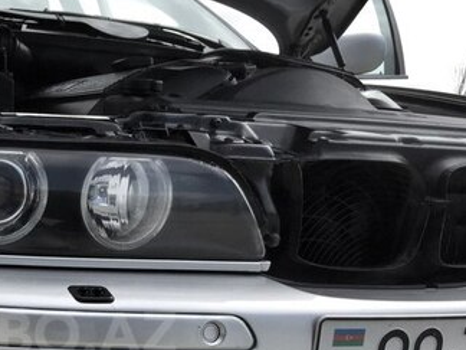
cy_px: 333
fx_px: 794
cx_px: 29
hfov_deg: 30.9
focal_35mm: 59
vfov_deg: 23.9
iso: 32
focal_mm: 4.15
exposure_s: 1/1276
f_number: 2.2
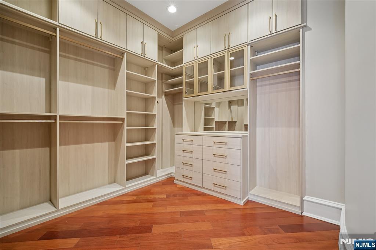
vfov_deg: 81.2
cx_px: 188
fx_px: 146
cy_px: 125
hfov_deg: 104.3
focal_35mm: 14
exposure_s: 1/2
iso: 500
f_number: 8
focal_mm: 14
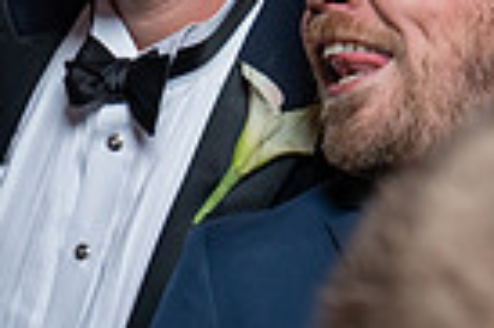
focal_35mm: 151
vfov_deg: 9.0
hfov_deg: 13.5
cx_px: 87
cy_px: 20
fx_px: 2070
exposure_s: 1/200
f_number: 4
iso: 2000
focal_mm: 35
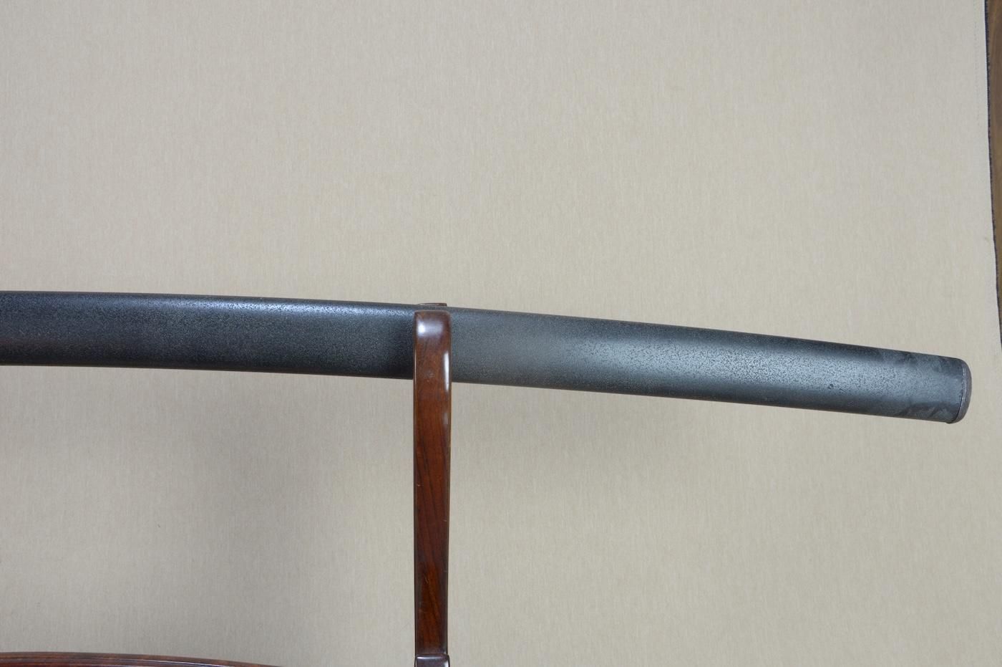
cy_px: 334
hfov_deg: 62.0
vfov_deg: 43.5
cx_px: 501
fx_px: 834
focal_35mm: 30
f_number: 11
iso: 400
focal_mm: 20
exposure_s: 1/1.6
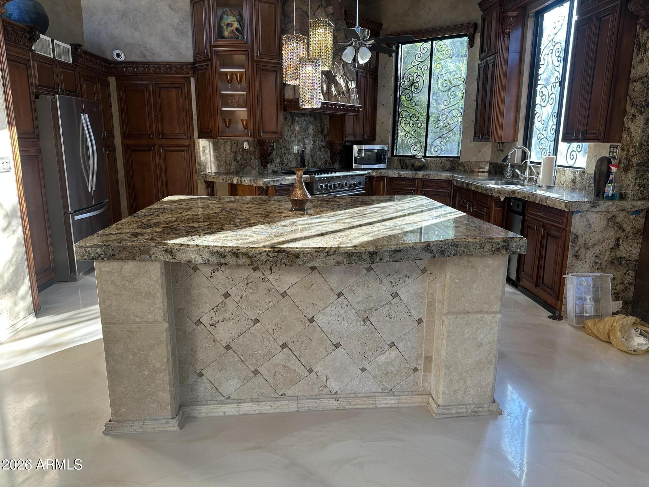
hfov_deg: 71.6
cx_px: 324
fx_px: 450
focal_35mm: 24
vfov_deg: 56.8
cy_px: 244
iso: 100
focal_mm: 6.86
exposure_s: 1/120
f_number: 1.78
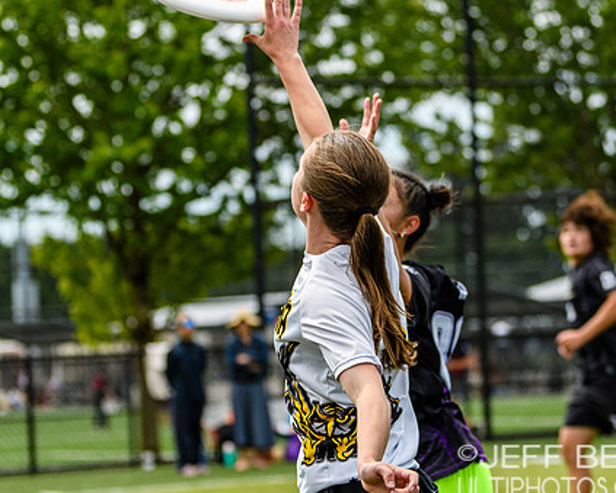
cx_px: 319
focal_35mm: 169
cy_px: 211
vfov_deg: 9.1
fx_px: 3080
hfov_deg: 11.4
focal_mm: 78
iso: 100
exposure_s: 1/1250
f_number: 3.2
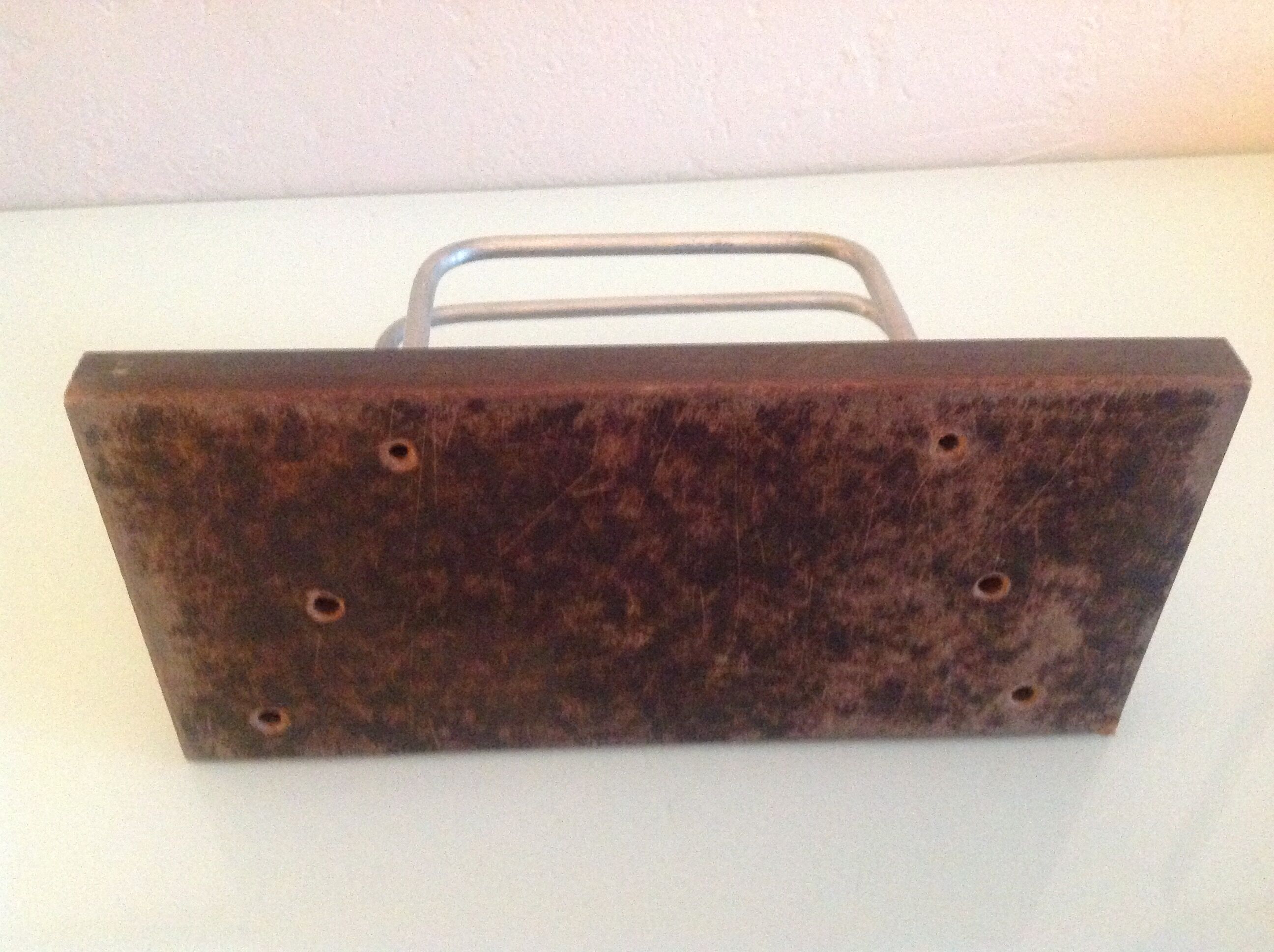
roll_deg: -1.4
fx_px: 1286
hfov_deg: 52.7
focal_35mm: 35
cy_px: 476
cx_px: 637
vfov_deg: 40.6
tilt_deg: -40.8
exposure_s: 1/17
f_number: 2.4
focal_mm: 4.28
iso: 800
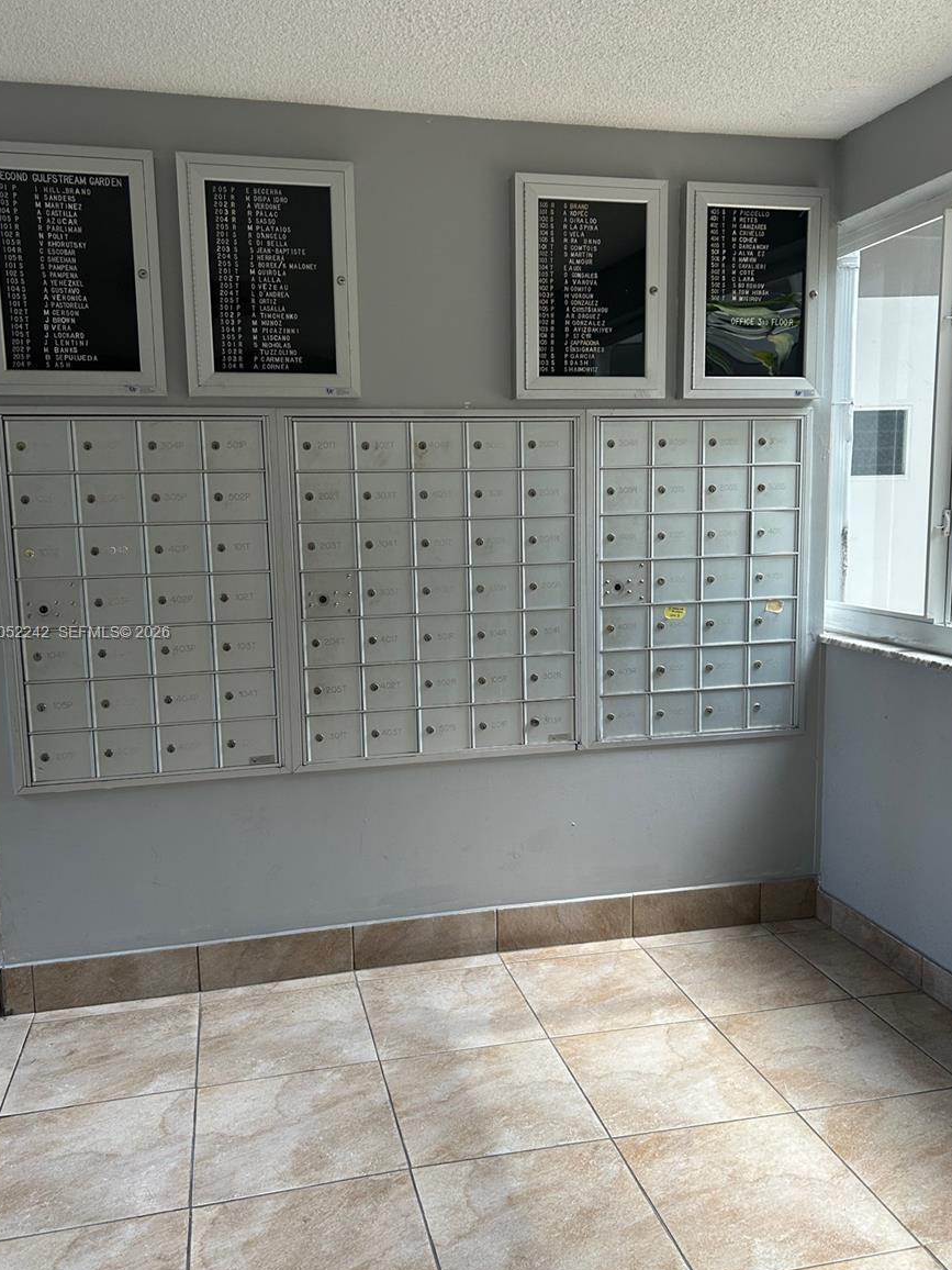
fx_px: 990
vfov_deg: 65.3
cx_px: 461
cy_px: 634
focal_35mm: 27
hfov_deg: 51.3
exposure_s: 1/120
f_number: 1.5
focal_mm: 5.7
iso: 125
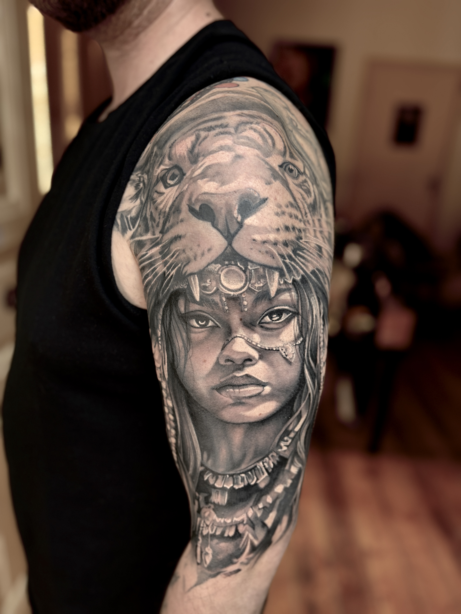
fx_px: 462
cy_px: 307
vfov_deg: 67.3
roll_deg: -4.6
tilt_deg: -20.9
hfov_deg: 53.1
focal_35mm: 26
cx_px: 230
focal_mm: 5.96
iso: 125
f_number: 1.6
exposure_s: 1/63
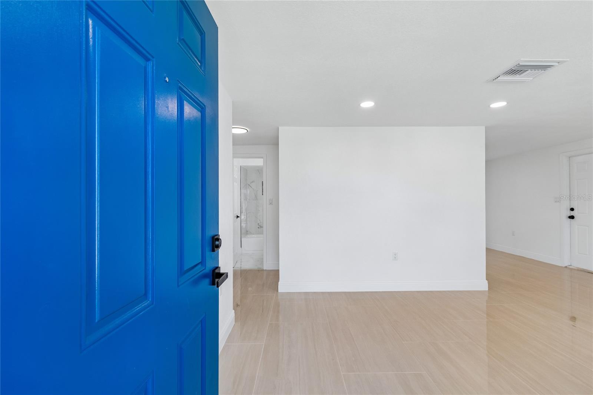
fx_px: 247
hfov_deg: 100.4
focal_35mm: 15
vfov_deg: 77.3
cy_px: 198
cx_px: 296
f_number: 7.1
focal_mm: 10
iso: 200
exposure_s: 1/100
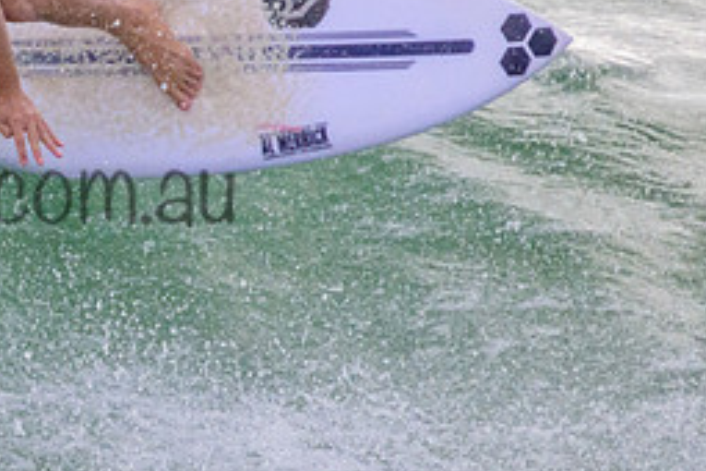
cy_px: 129
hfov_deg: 0.8
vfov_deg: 0.5
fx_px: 52887
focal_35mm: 2697
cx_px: -279
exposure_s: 1/2000
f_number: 11
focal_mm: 800
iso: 1800
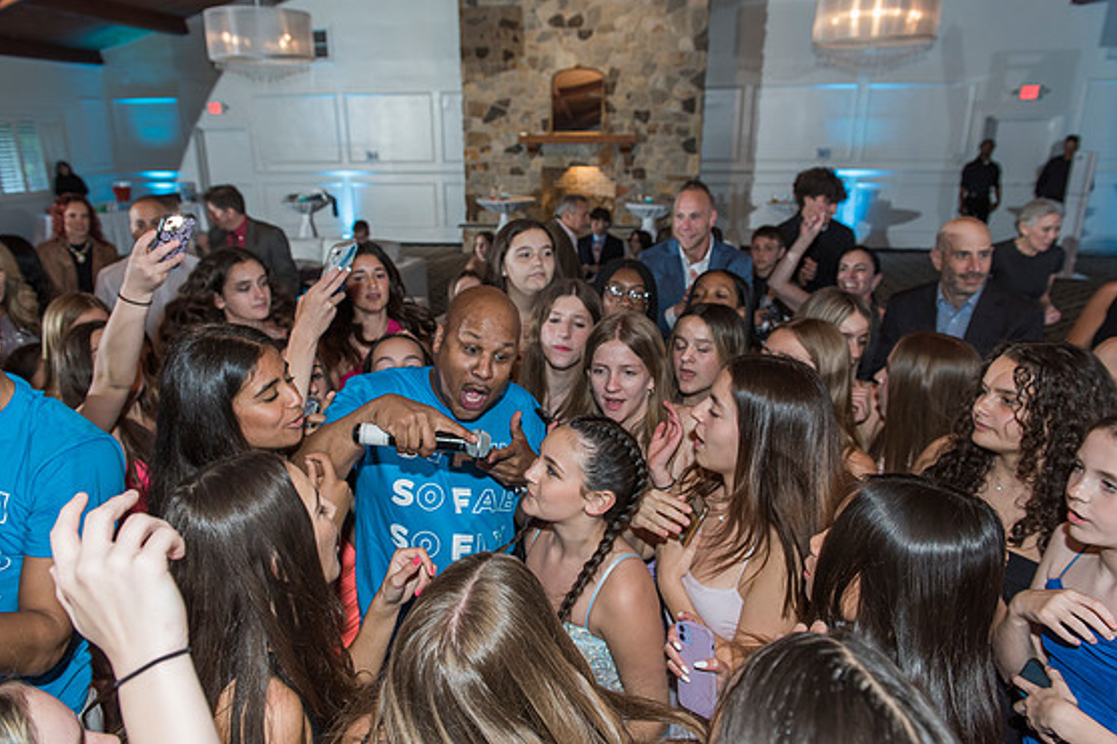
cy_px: 374
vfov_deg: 51.3
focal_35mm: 25
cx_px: 537
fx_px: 775
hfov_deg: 71.5
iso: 500
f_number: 4
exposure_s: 1/125
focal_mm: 24
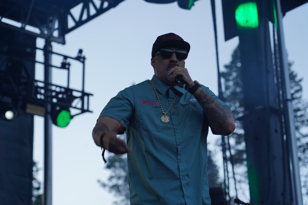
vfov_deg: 13.0
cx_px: 154
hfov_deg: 19.5
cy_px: 102
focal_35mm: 105
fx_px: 898
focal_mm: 105
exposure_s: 1/250
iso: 100
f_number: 5
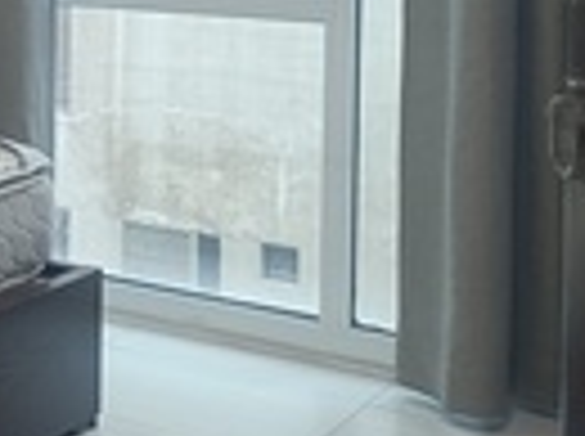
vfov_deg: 16.0
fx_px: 1484
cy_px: -101
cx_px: -326
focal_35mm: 88
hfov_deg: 19.1
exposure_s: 1/50
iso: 771
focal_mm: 4.7
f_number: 1.7
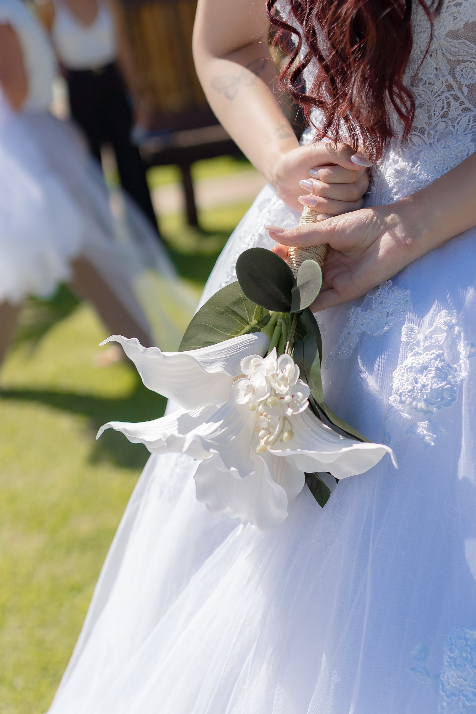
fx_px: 1031
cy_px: 357
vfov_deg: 38.2
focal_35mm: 52
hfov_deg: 26.0
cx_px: 238
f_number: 1.8
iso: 50
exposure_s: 1/3200
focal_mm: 35
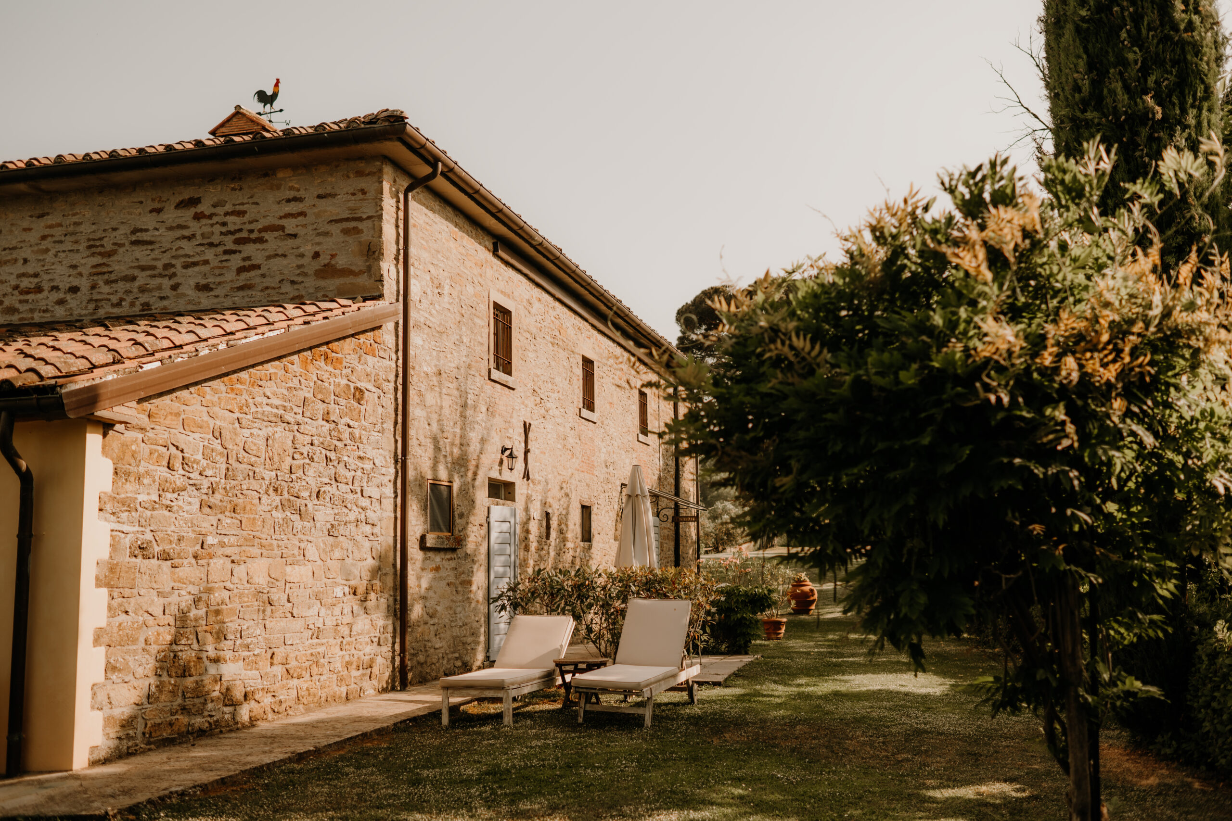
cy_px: 410
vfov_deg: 37.9
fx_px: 1198
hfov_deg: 54.4
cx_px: 616
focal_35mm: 35
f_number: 2.2
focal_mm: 35
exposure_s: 1/2000
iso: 100
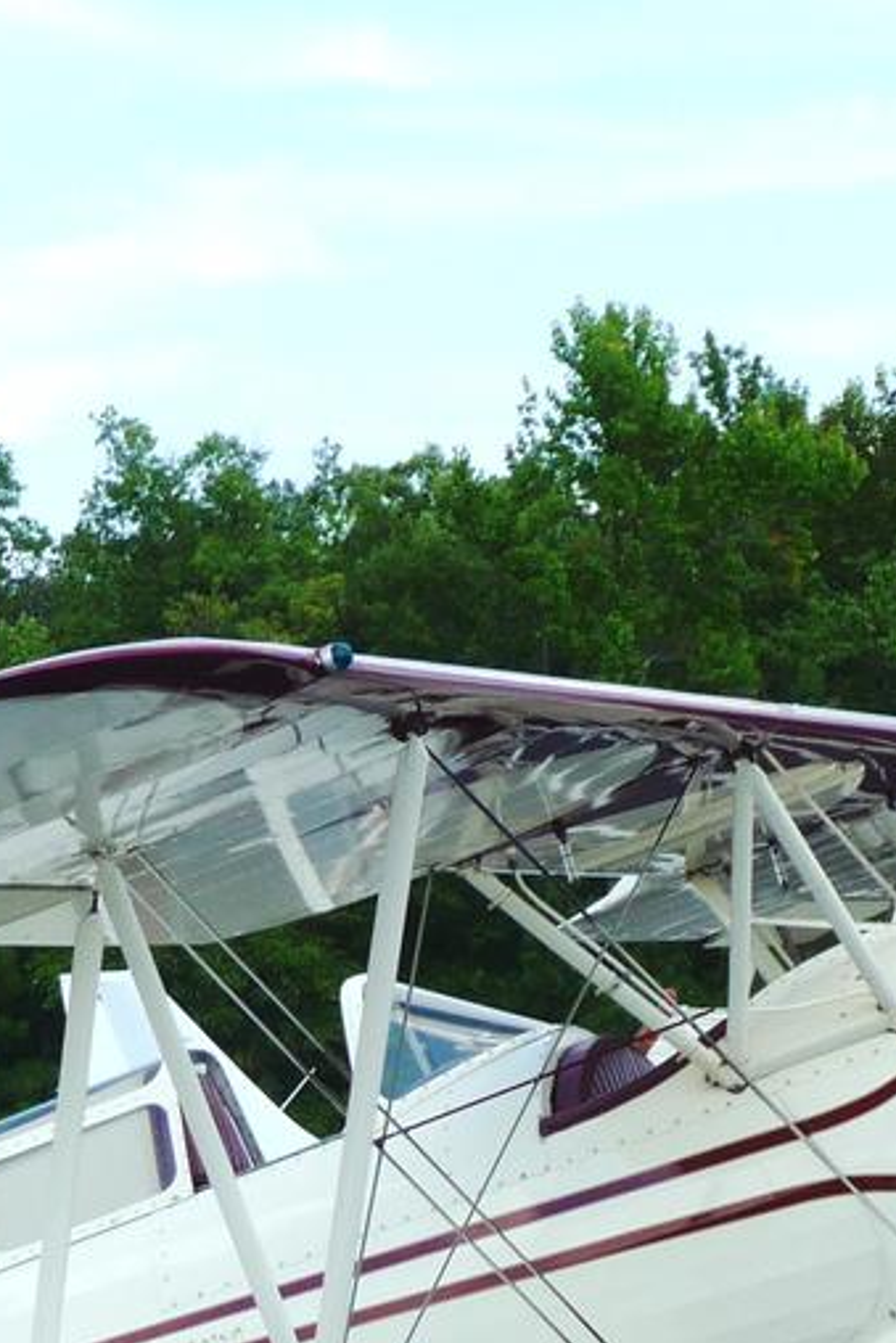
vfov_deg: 13.4
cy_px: 1219
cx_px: 135
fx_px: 5670
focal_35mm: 152
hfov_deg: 9.0
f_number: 4.4
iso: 100
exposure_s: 1/400
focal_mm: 9.8
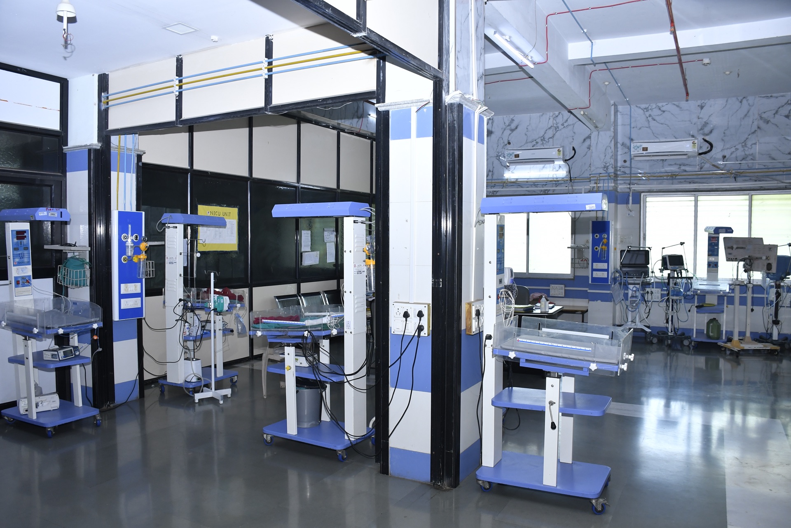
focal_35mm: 27
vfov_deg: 47.9
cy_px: 264
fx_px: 593
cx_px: 396
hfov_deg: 67.4
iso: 800
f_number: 5
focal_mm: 18
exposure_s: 1/100
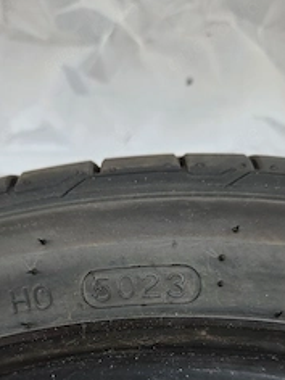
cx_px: 124
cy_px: 304
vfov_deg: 45.4
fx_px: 428
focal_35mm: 39
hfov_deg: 36.8
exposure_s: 1/455
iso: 40
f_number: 1.8
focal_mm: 5.4
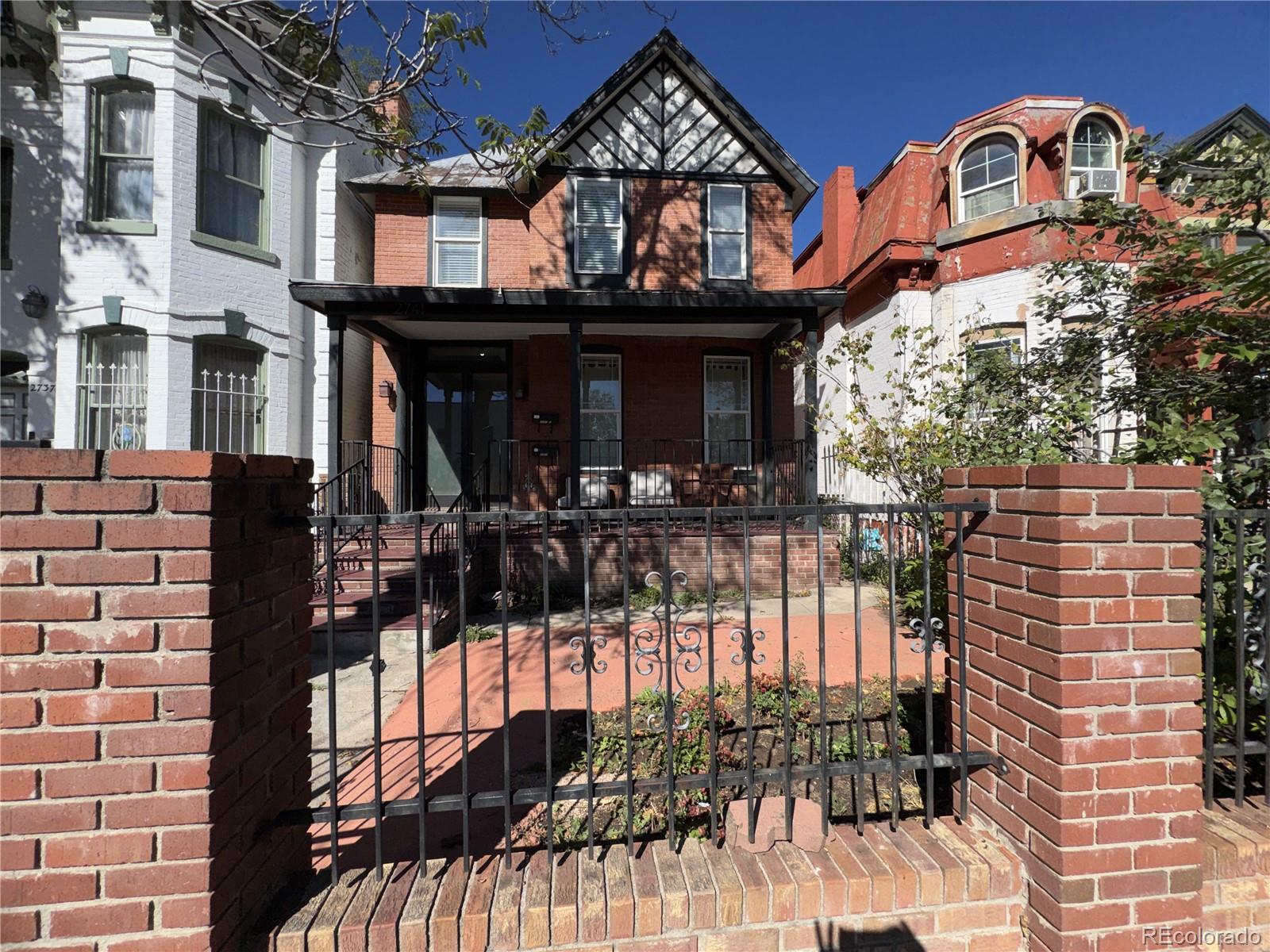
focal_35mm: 14
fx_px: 514
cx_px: 635
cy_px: 476
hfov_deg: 102.1
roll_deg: -0.1
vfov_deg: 85.7
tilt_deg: +0.8
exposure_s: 1/3390
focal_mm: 2.22
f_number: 2.2
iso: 32
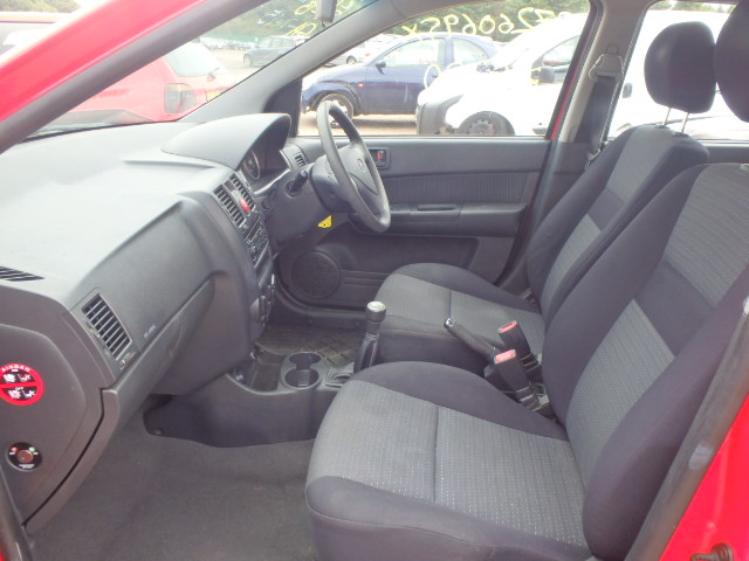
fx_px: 606
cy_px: 280
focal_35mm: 28
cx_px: 374
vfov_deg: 49.7
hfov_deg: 63.4
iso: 125
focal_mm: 5
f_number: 3.9
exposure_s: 1/100
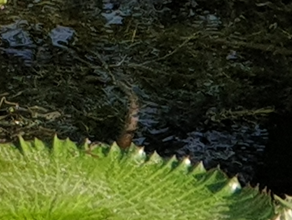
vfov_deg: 5.1
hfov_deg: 6.8
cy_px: -360
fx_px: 2346
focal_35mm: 278
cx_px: -338
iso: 25
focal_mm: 6
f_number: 2.4
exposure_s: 1/468
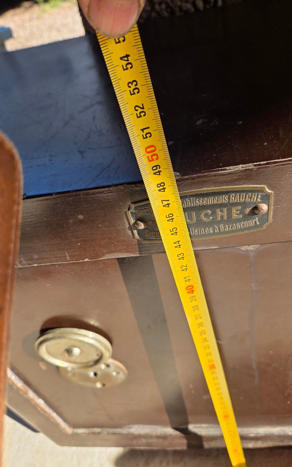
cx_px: 152
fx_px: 318
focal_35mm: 25
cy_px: 228
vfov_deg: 72.5
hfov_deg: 49.3
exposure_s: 1/1864
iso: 80
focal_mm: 5.4
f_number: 1.8
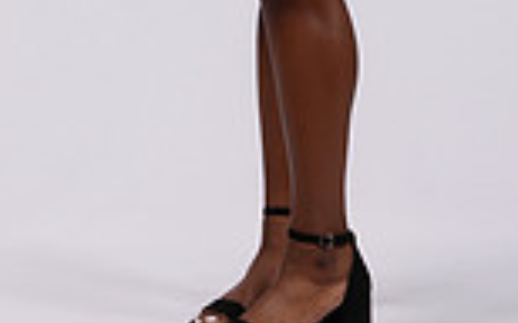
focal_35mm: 214
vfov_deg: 5.9
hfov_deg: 9.8
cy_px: -384
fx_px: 3019
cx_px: 276
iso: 160
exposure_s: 1/125
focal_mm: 72
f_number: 11
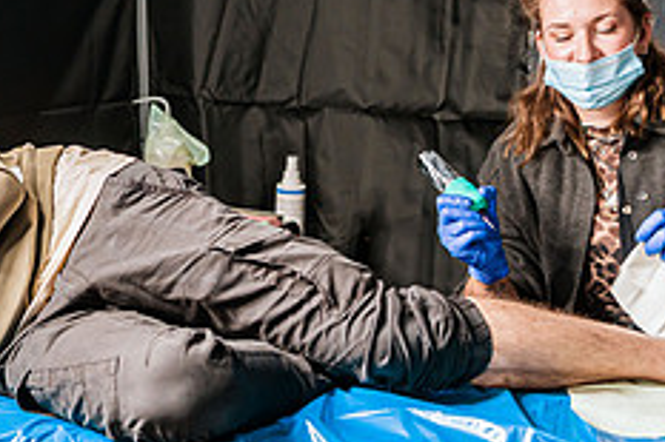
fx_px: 2160
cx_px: 123
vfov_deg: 11.7
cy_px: 241
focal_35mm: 117
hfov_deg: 17.3
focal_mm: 47
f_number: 2.8
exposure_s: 1/100
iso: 1000
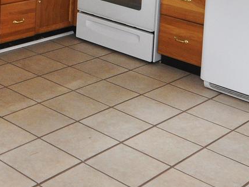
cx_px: 18
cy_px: -62
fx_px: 549
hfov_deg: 24.7
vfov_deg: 17.9
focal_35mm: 76
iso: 560
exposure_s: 1/60
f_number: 4
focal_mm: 11
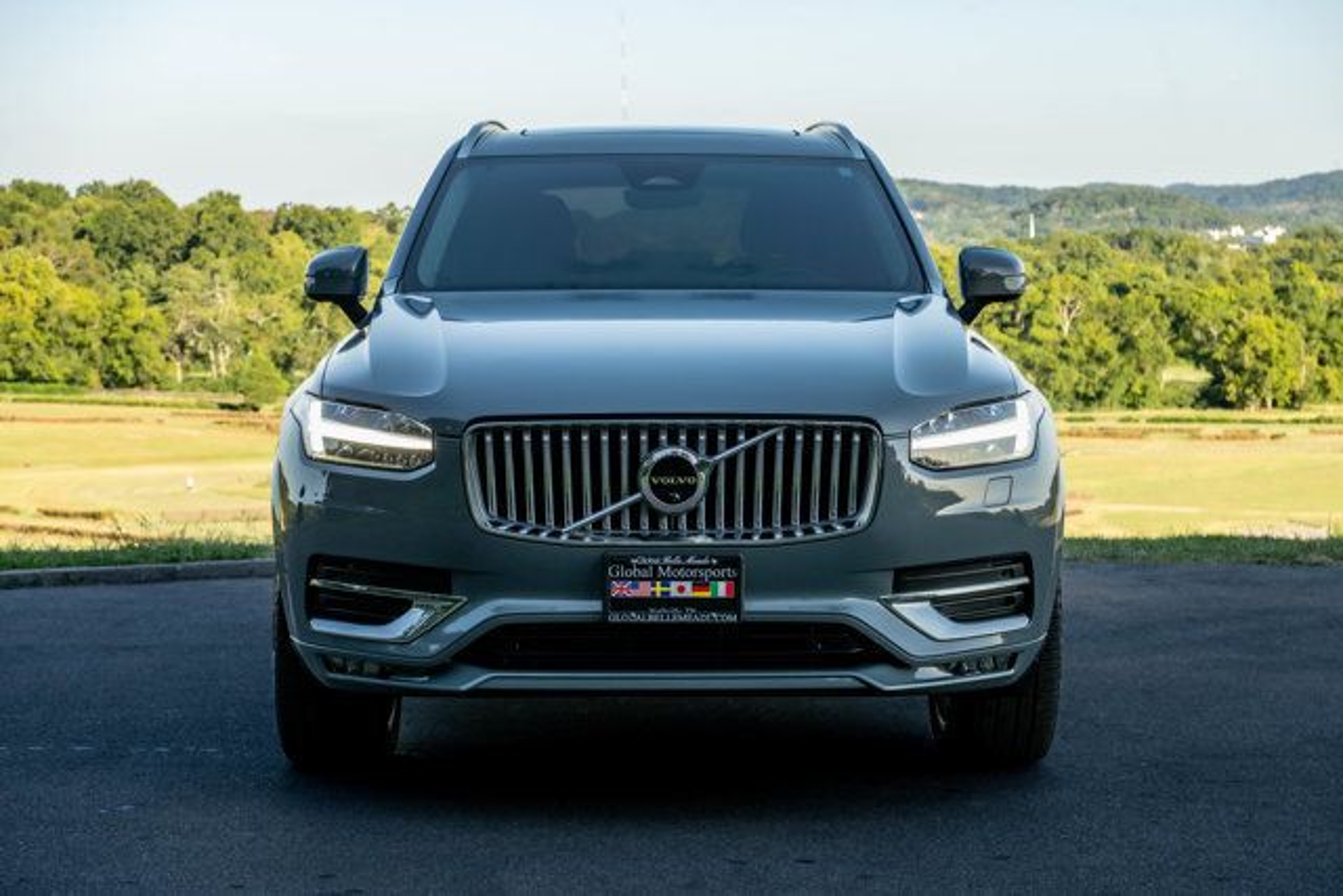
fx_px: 2541
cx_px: 688
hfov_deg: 29.6
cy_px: 447
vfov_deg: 20.0
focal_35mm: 68
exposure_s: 1/400
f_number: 8
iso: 500
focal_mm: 65
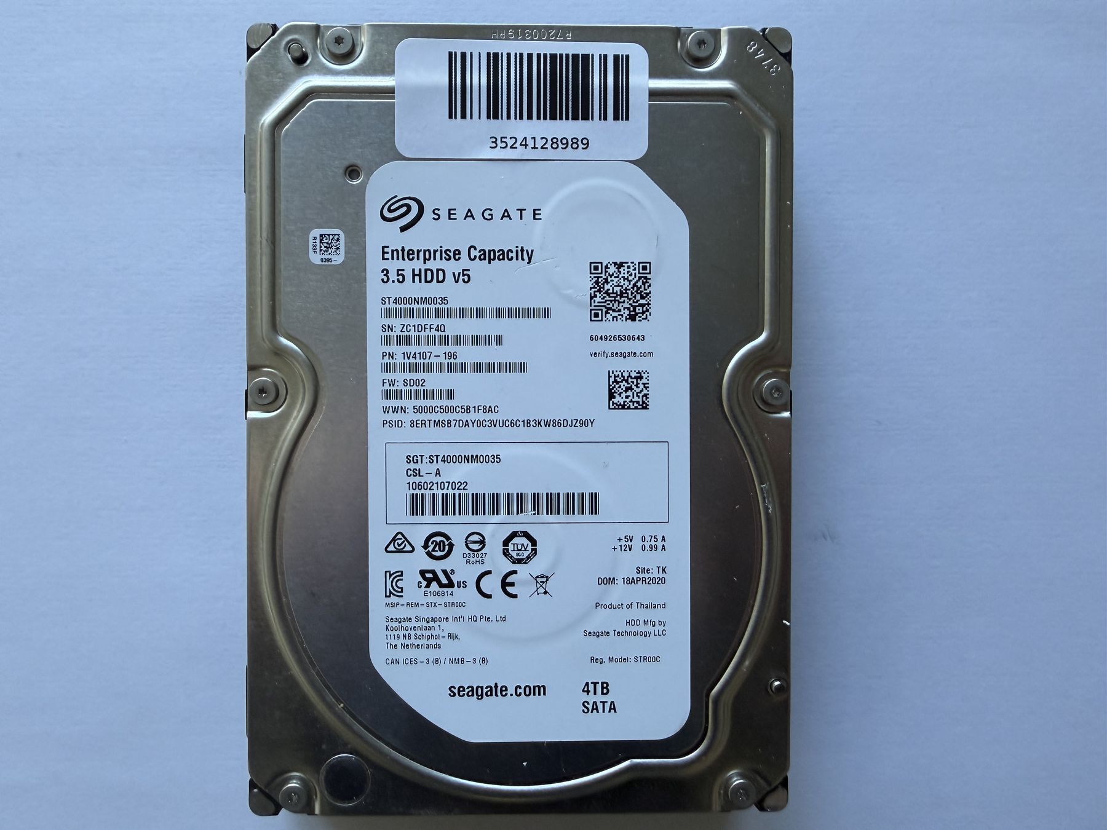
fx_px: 768
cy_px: 415
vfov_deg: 56.8
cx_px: 554
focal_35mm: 24
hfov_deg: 71.6
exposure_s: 1/121
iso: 200
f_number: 2.2
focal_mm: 2.22
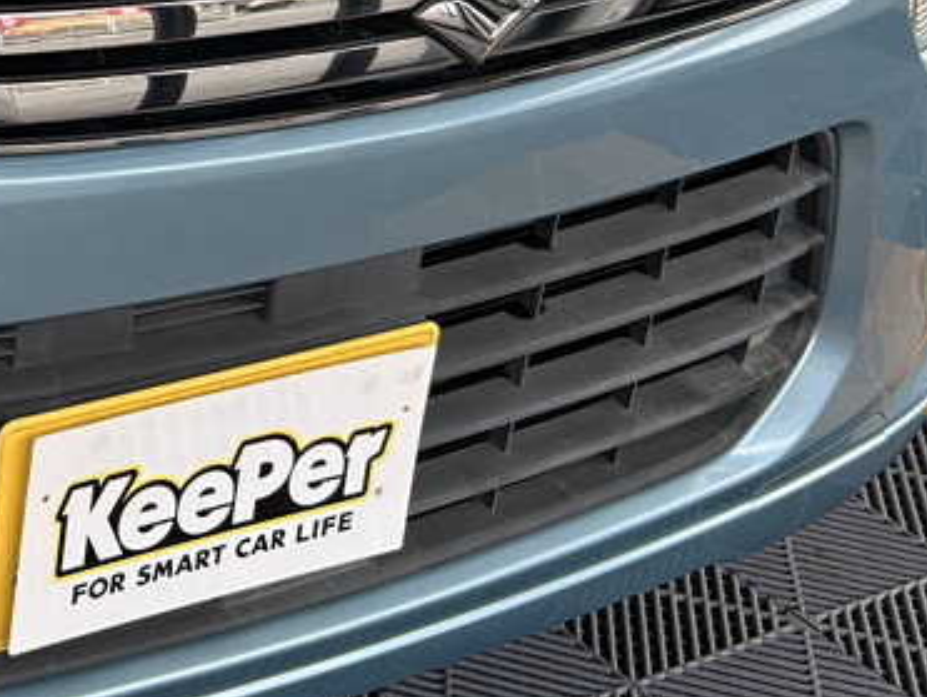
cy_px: -200
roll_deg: -1.3
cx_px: -415
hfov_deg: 20.4
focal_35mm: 84
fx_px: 2252
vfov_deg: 16.6
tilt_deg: -18.5
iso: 50
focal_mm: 5.7
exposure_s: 1/687
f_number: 1.5
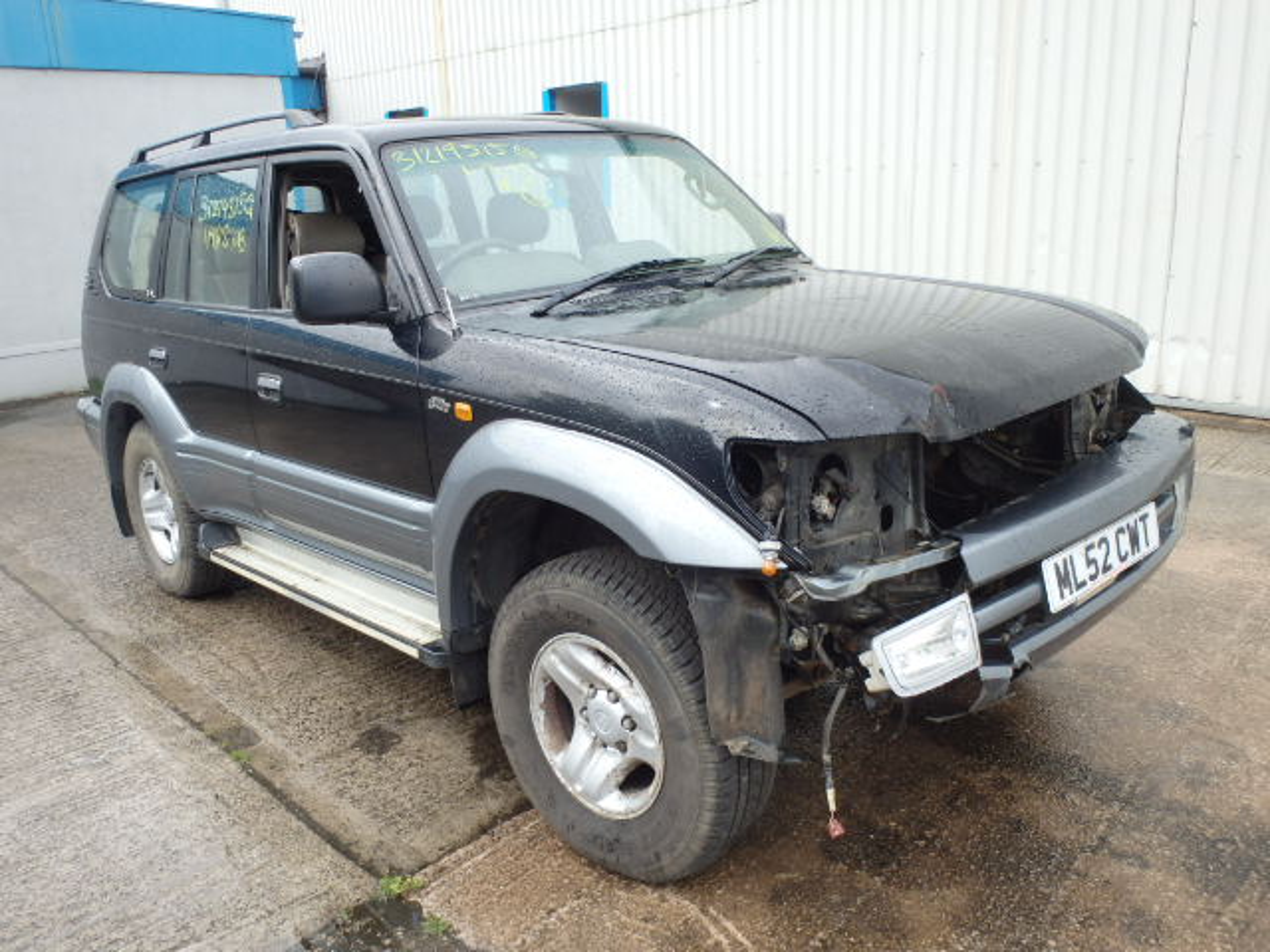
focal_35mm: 28
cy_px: 476
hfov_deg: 63.4
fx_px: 1027
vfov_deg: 49.7
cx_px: 635
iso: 125
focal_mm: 5
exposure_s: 1/160
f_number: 3.9
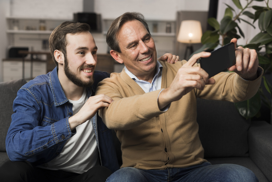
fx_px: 378
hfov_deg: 39.6
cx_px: 136
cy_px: 91
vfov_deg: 27.0
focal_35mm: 50
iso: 200
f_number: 3.5
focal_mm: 50
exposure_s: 1/160
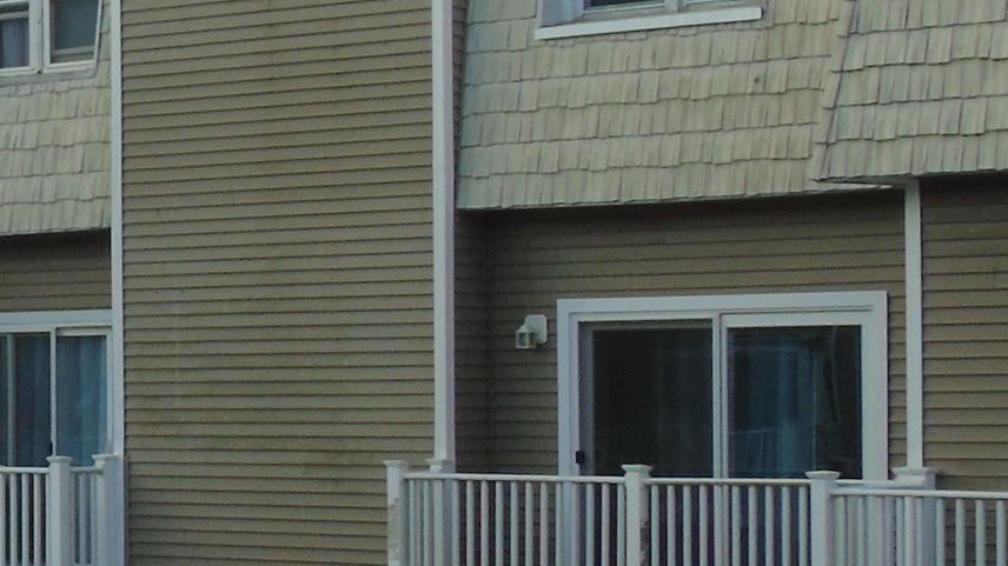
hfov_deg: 15.4
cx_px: -300
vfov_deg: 9.1
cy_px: 292
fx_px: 3554
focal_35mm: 133
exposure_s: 1/30
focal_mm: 6.1
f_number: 7.9
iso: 80
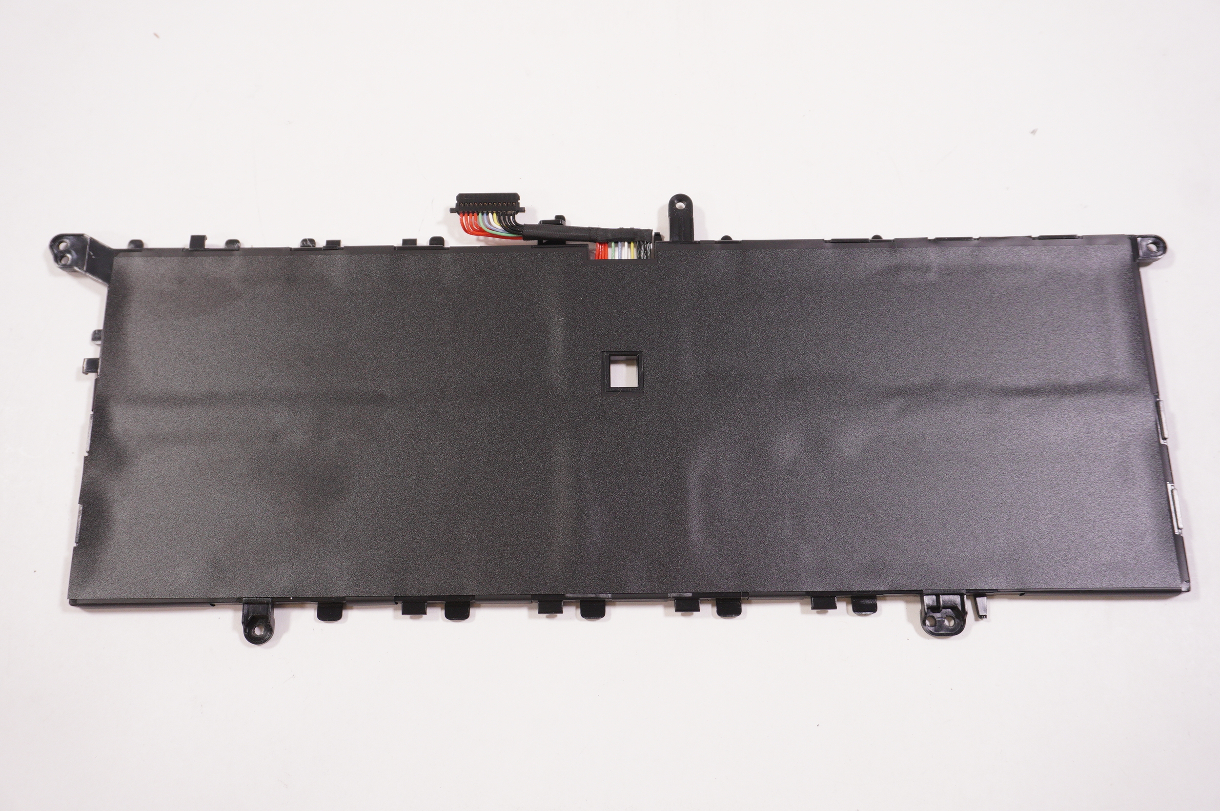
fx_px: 1168
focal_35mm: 34
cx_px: 610
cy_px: 406
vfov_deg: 38.3
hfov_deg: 55.1
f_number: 5.6
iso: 640
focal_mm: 23
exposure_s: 1/160
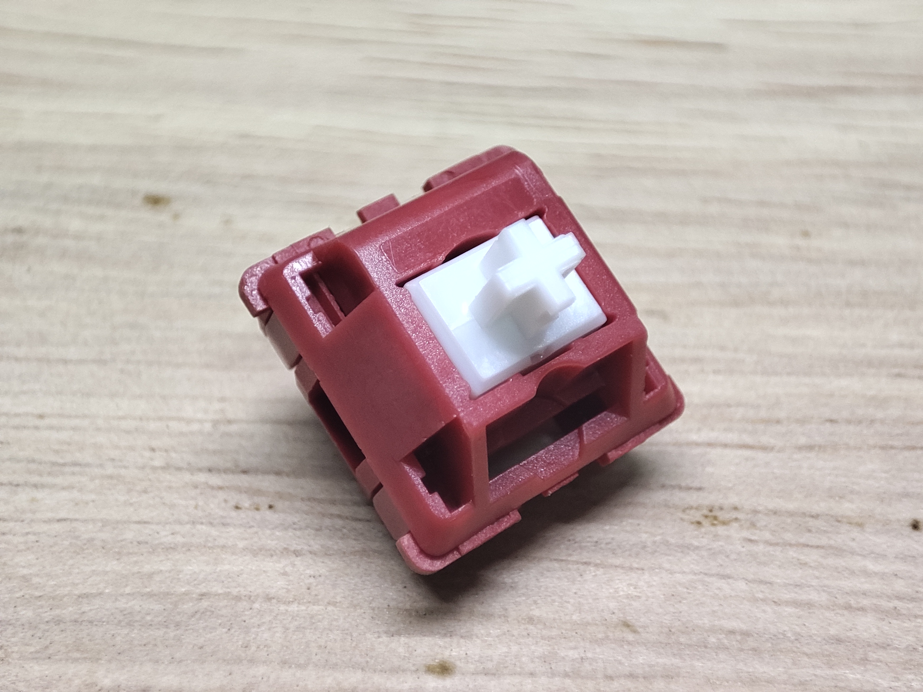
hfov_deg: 39.7
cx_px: 462
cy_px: 346
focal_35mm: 48
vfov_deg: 30.3
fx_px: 1280
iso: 139
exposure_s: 1/50
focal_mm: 4.03
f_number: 2.4
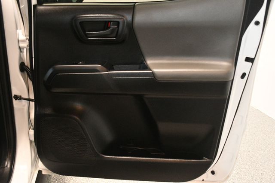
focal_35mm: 34
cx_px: 138
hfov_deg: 55.8
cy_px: 92
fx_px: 260
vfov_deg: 38.8
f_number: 3.8
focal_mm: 23
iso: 3200
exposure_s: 1/80
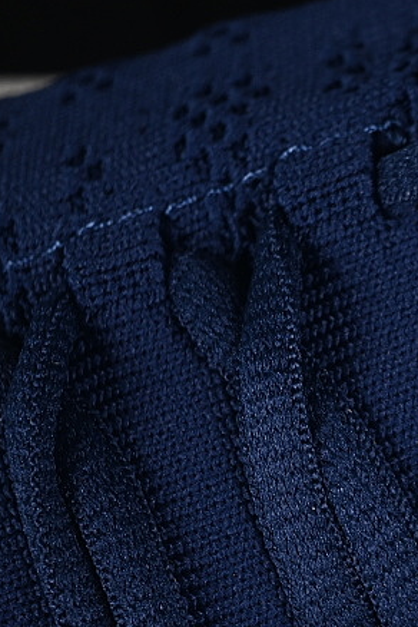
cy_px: 387
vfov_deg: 11.1
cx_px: 611
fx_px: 3222
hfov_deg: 7.3
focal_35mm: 185
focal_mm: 50
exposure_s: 1/60
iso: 160
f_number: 6.3
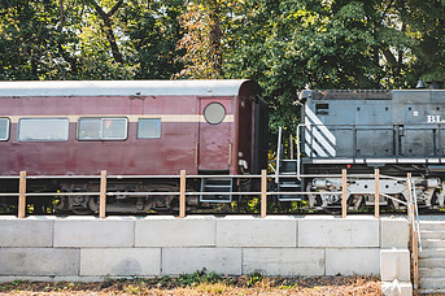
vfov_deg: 29.8
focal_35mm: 45
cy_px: 131
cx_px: 377
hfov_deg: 41.1
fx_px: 556
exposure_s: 1/125
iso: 160
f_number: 5.6
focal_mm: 24
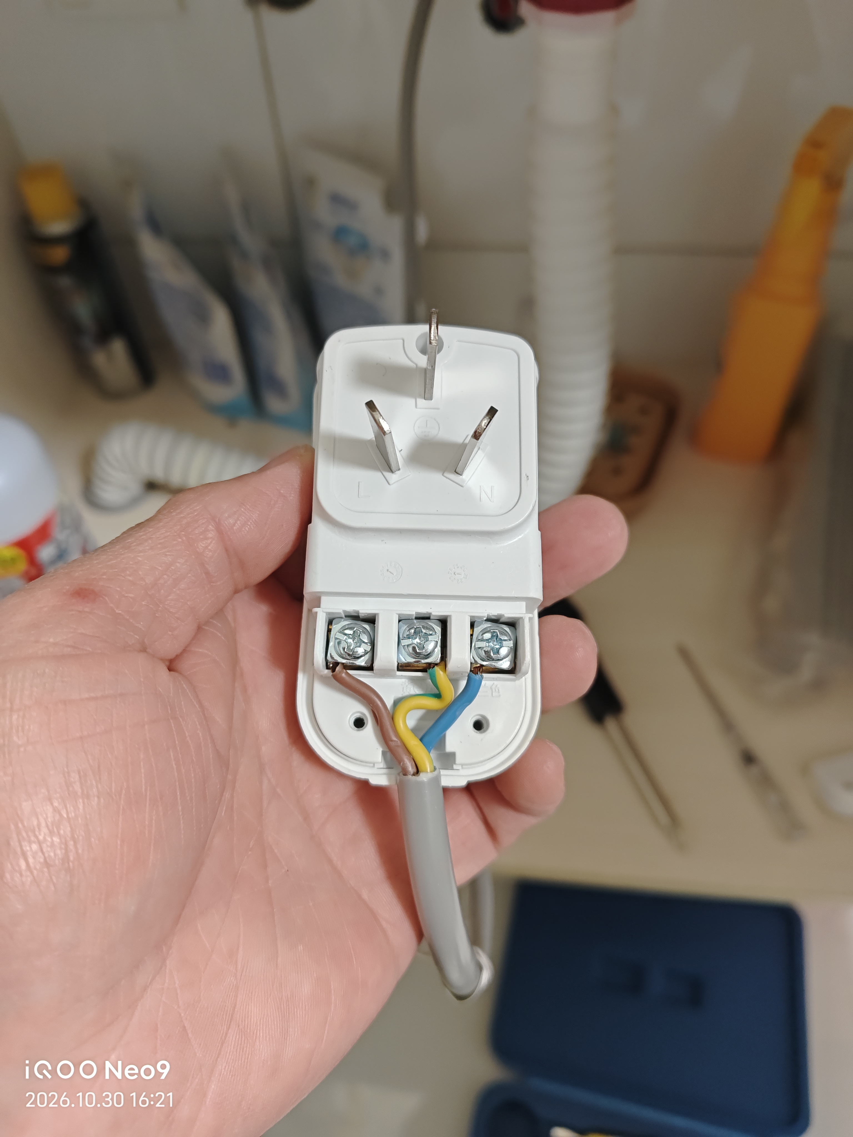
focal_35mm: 23
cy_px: 568
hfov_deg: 58.9
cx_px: 426
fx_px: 756
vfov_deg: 73.9
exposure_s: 1/50
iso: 1106
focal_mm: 5.56
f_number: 1.88
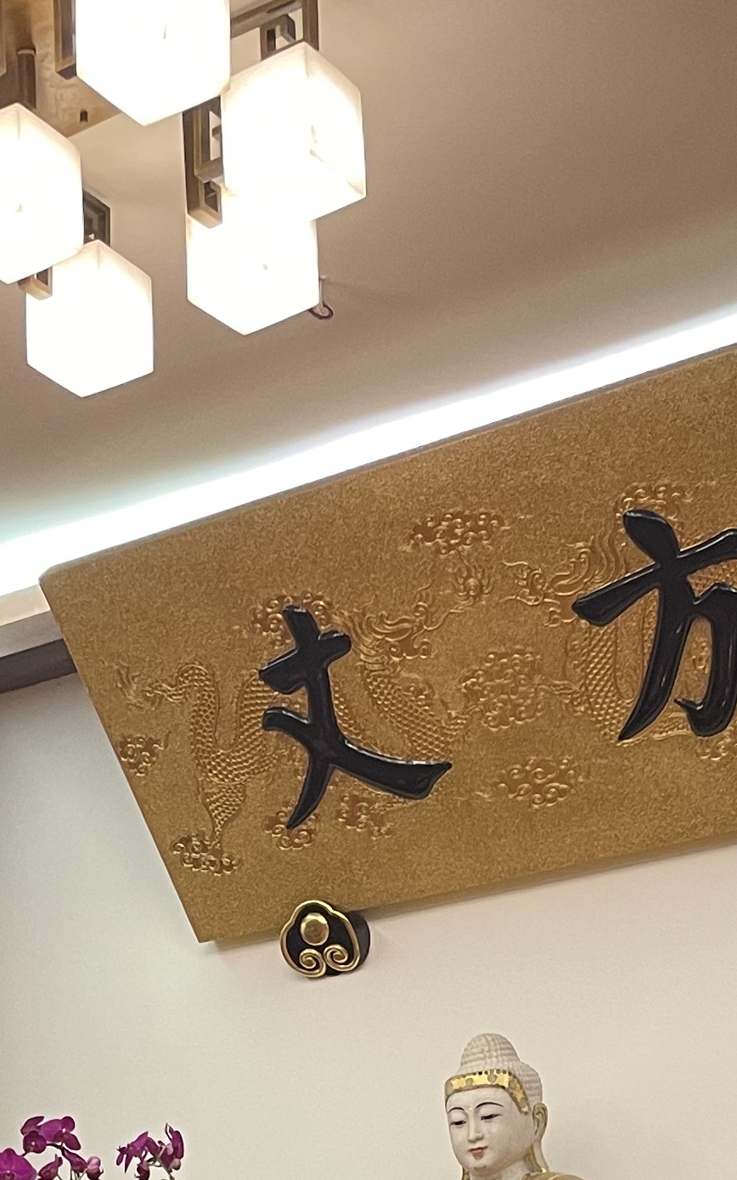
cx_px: 180
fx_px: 2571
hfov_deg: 16.2
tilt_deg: +1.2
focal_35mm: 80
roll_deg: +2.0
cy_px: 1589
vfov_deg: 22.7
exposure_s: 1/50
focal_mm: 4.2
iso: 160
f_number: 1.6
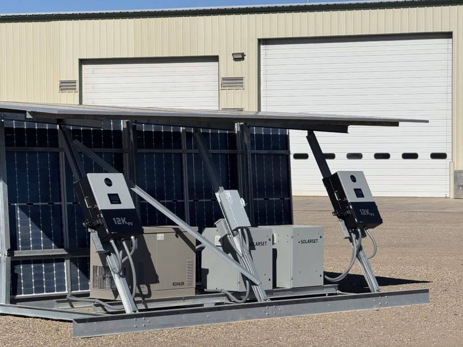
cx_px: 232
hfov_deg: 16.4
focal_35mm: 120
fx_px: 1605
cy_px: 174
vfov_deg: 12.3
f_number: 2.8
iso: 50
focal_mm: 15.7
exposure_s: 1/3891
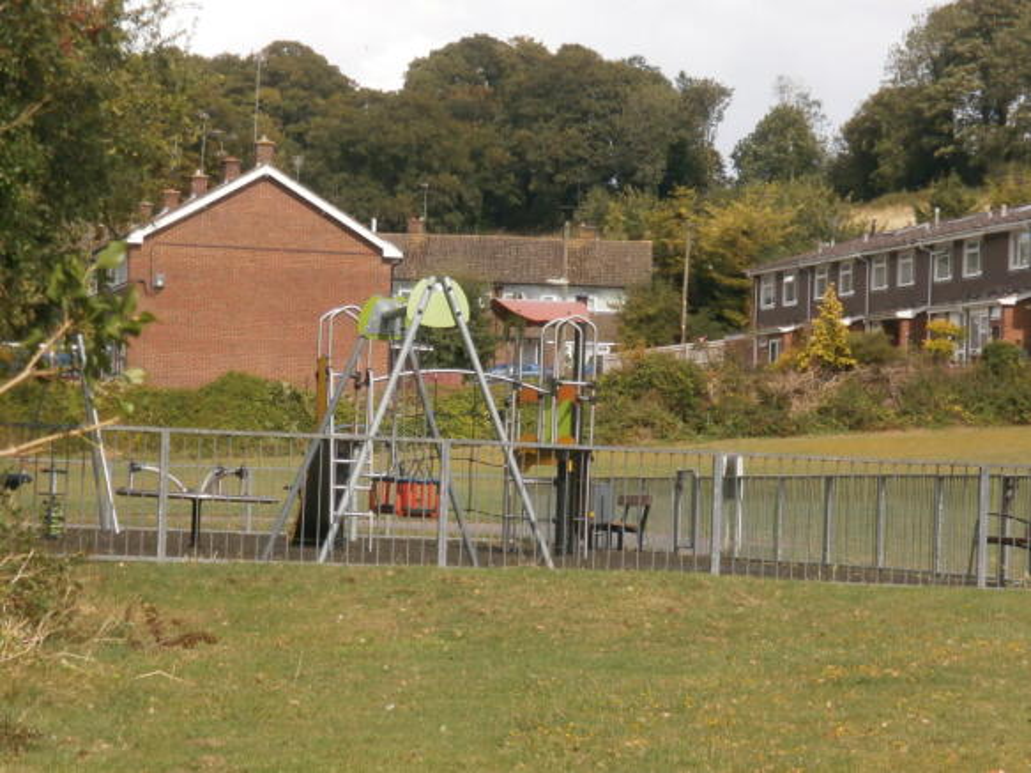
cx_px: 516
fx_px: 3871
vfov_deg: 11.4
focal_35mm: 130
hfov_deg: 15.2
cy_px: 386
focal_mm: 23.5
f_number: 6.5
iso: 80
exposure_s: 1/125
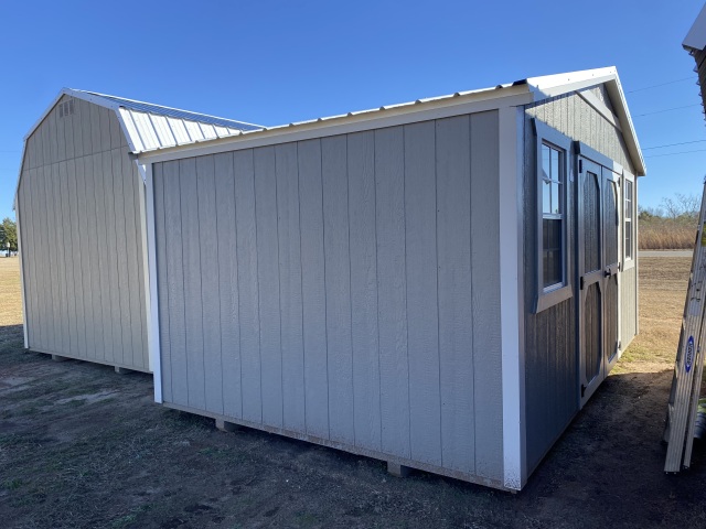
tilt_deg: -0.5
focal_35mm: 26
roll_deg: +0.5
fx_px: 530
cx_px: 353
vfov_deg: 53.1
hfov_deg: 67.3
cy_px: 264
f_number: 1.8
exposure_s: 1/927
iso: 32
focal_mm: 4.25
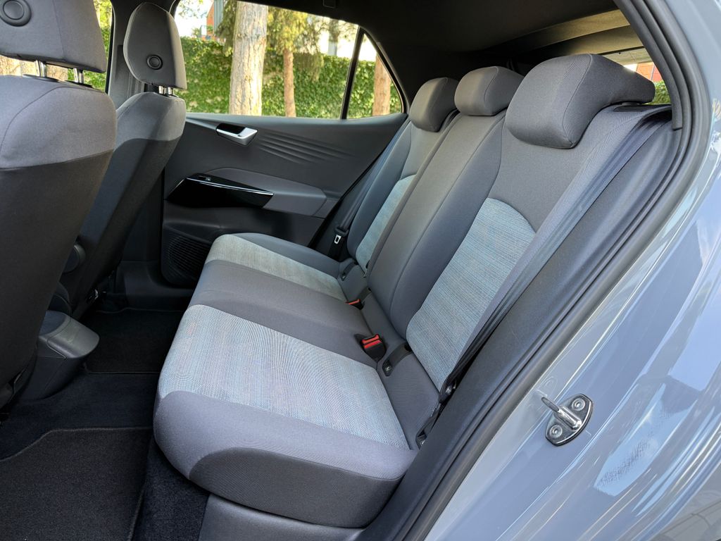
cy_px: 270
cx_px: 360
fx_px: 500
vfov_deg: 56.8
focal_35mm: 24
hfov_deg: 71.6
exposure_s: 1/121
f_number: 1.78
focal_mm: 6.76
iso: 160
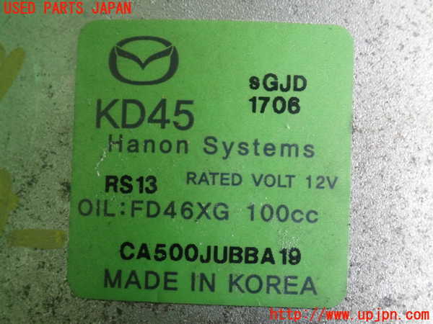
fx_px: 926
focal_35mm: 74
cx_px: 216
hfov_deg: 26.3
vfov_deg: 19.9
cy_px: 162
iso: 1000
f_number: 4.2
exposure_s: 1/80
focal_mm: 13.47
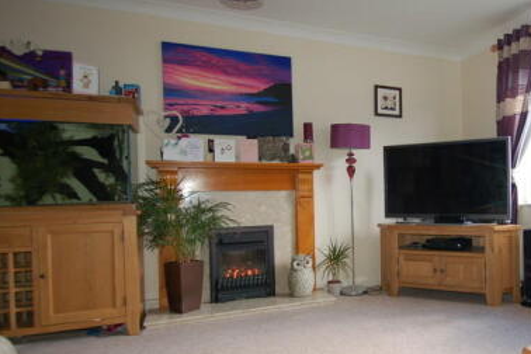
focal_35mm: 26
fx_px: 383
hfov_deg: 65.6
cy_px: 192
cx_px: 391
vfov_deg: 49.5
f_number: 3.5
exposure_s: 1/60
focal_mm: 10
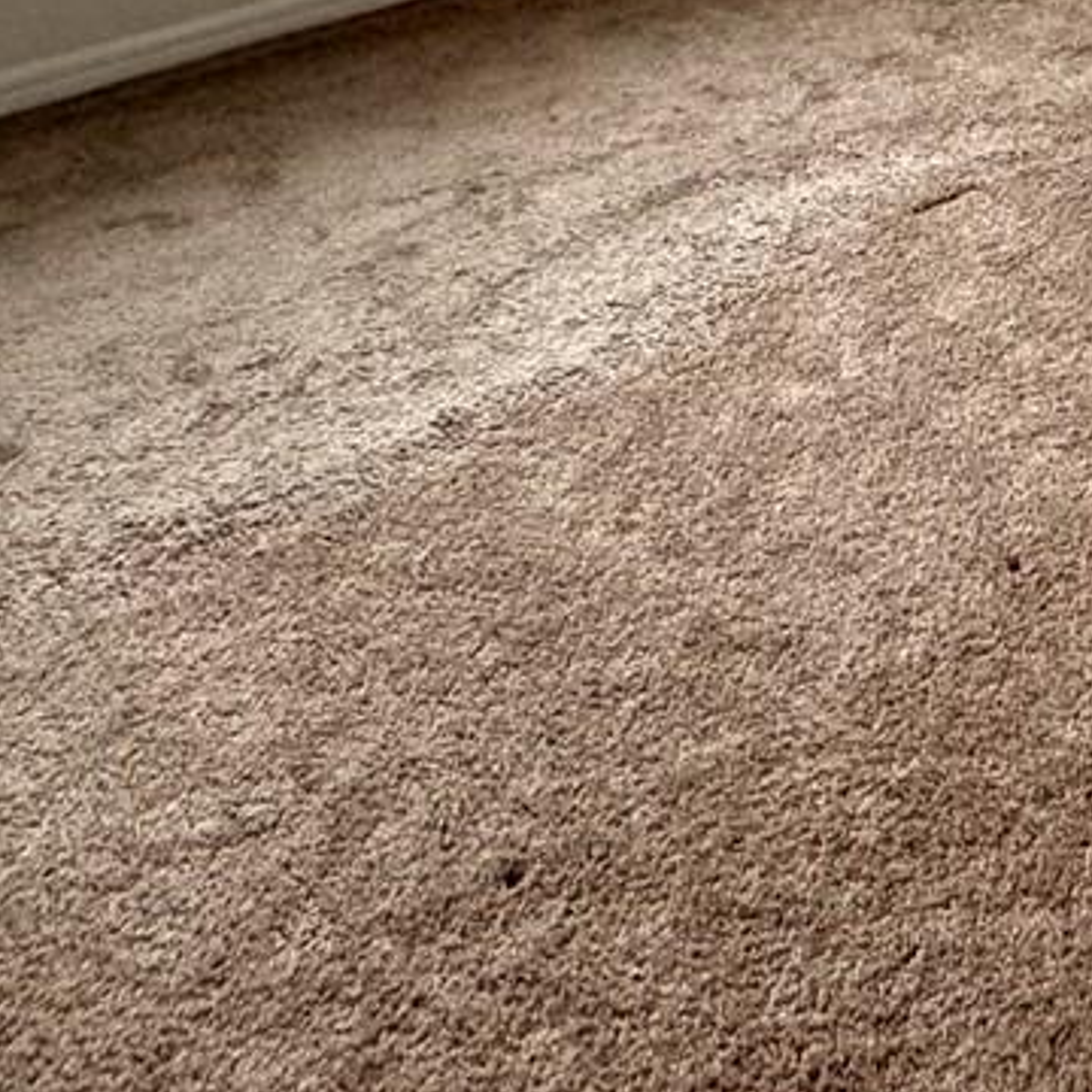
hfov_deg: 27.1
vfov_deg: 22.8
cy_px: -695
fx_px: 1963
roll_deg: +0.2
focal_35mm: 55
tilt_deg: -2.5
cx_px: 1347
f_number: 2.2
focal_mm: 2.22
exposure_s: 1/120
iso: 125
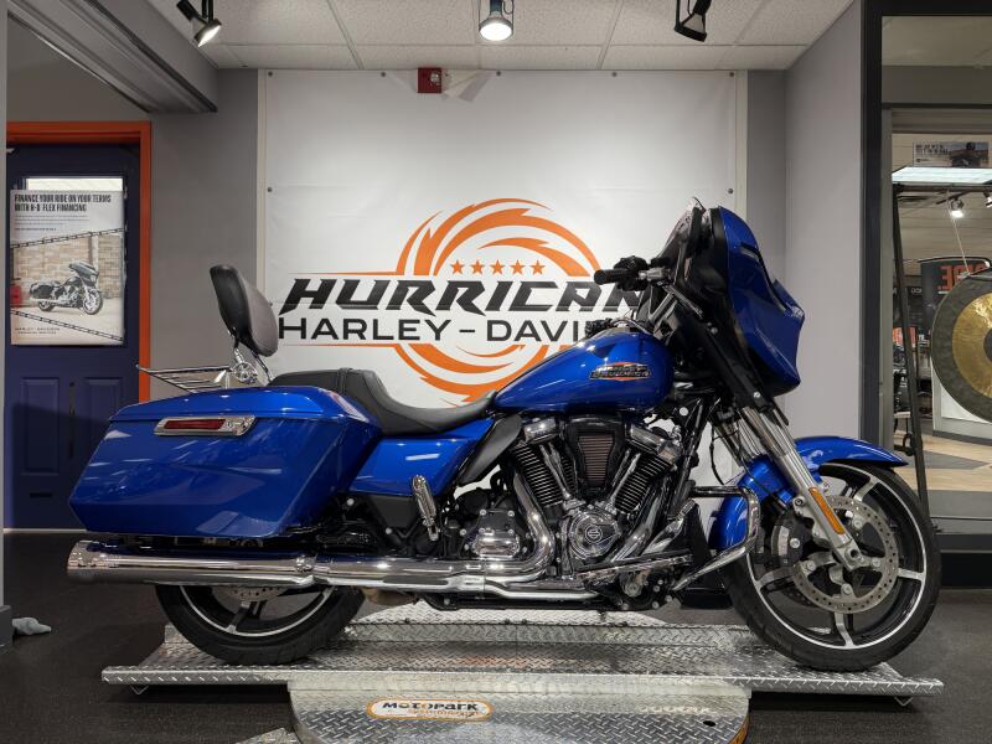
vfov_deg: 56.8
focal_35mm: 24
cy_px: 372
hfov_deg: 71.6
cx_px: 496
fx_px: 688
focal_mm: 6.76
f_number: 1.78
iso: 125
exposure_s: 1/60
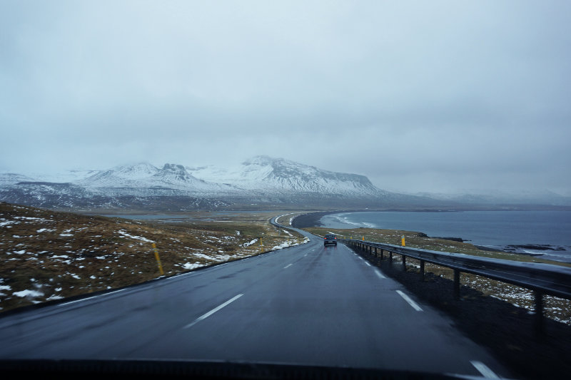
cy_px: 190
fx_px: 499
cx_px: 286
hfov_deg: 59.5
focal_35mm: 32
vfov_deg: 41.7
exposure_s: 1/60
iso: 100
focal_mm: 21
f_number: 5.6
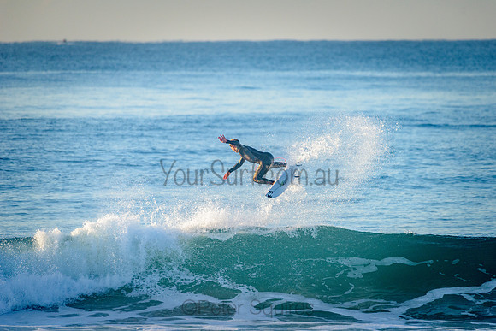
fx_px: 6890
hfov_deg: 4.1
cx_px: 248
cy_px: 166
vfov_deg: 2.8
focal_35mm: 500
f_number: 5.6
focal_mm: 500
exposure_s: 1/2000
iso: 640
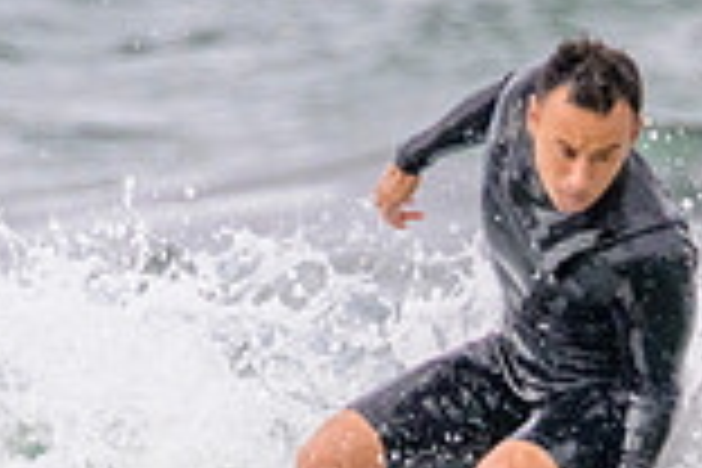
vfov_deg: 0.3
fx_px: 78871
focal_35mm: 4045
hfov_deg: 0.5
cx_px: 435
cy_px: 764
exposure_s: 1/2000
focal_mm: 800
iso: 2200
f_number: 11
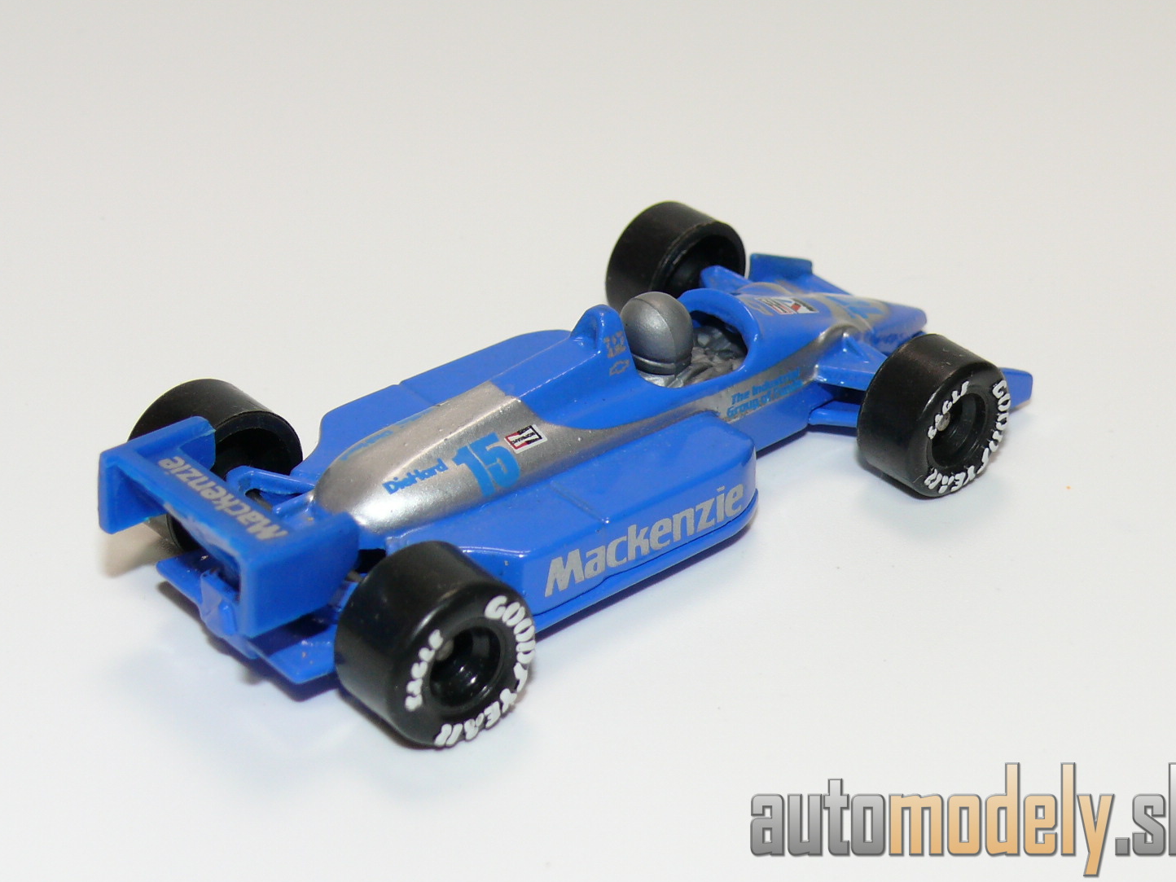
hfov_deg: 23.8
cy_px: 398
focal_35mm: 82
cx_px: 563
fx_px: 2786
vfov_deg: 18.0
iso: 100
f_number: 4
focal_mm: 11.3
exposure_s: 1/30
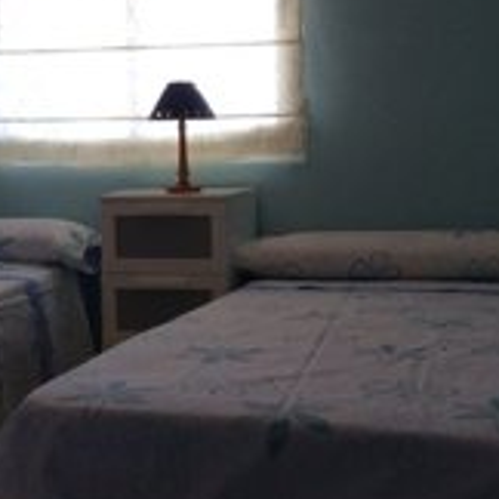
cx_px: 239
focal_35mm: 65
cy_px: 169
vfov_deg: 26.4
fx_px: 1060
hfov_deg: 26.5
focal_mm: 3.3
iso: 50
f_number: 2.4
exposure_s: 1/60
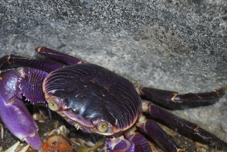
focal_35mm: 386
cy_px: 117
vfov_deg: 3.6
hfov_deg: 5.3
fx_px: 2434
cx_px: 112
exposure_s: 1/60
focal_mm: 130
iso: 400
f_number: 6
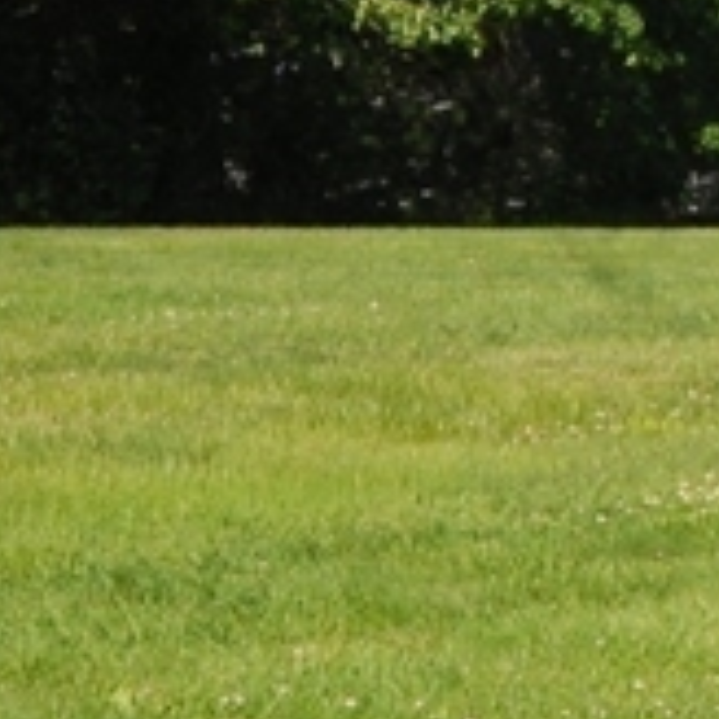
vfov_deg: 10.8
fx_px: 3736
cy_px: -140
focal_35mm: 159
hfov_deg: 10.3
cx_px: 1311
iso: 200
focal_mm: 20
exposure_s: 1/60
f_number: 18
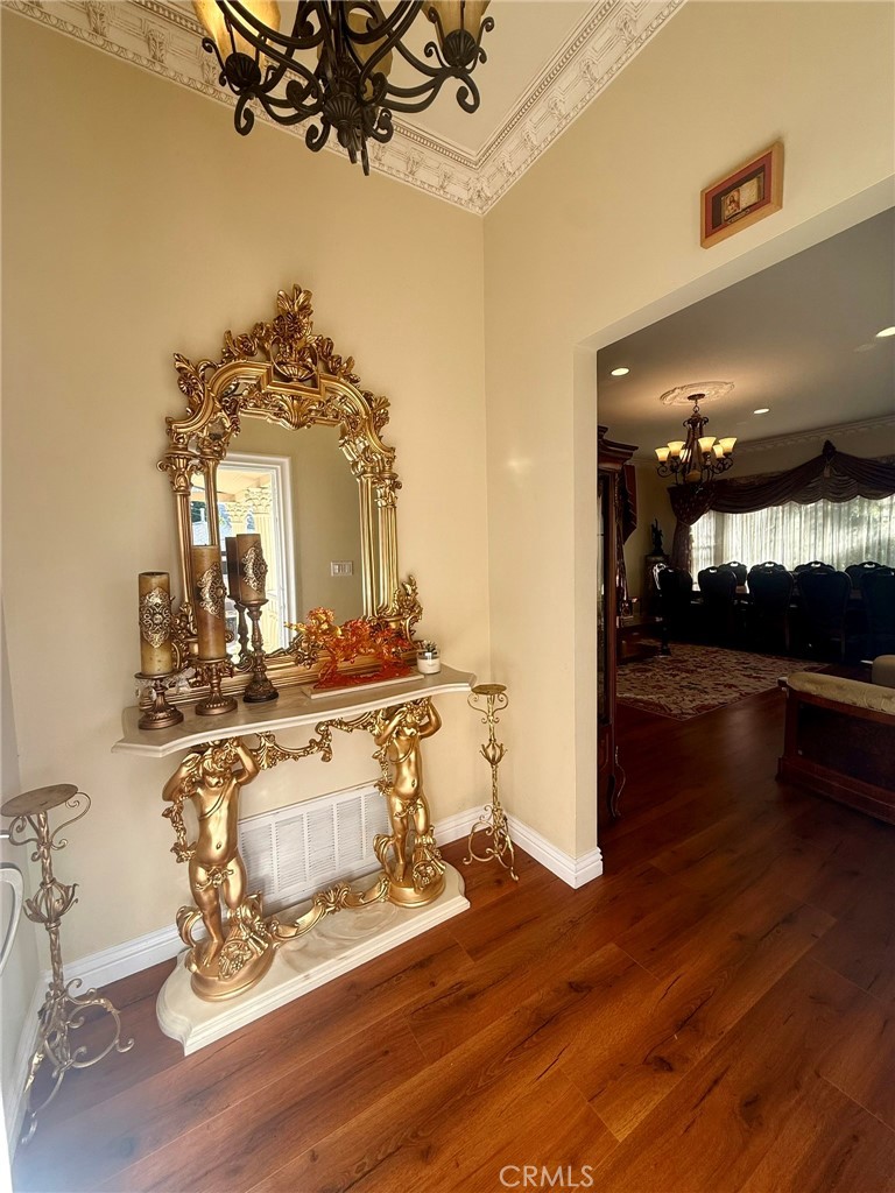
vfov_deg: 102.1
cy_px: 596
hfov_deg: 85.7
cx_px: 448
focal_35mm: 14
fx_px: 483
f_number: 2.2
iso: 50
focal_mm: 2.22
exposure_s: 1/220
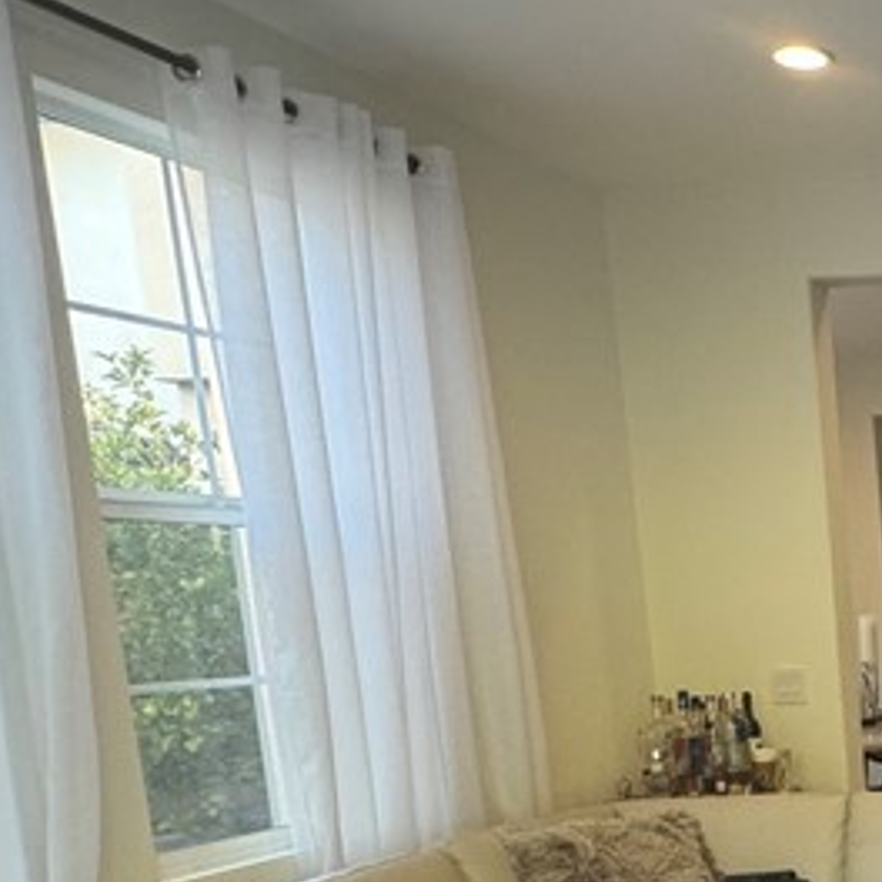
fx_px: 1384
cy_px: 792
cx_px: 1320
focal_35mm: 48
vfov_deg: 33.5
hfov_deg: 26.1
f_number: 2.2
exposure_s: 1/120
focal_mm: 2.22
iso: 250
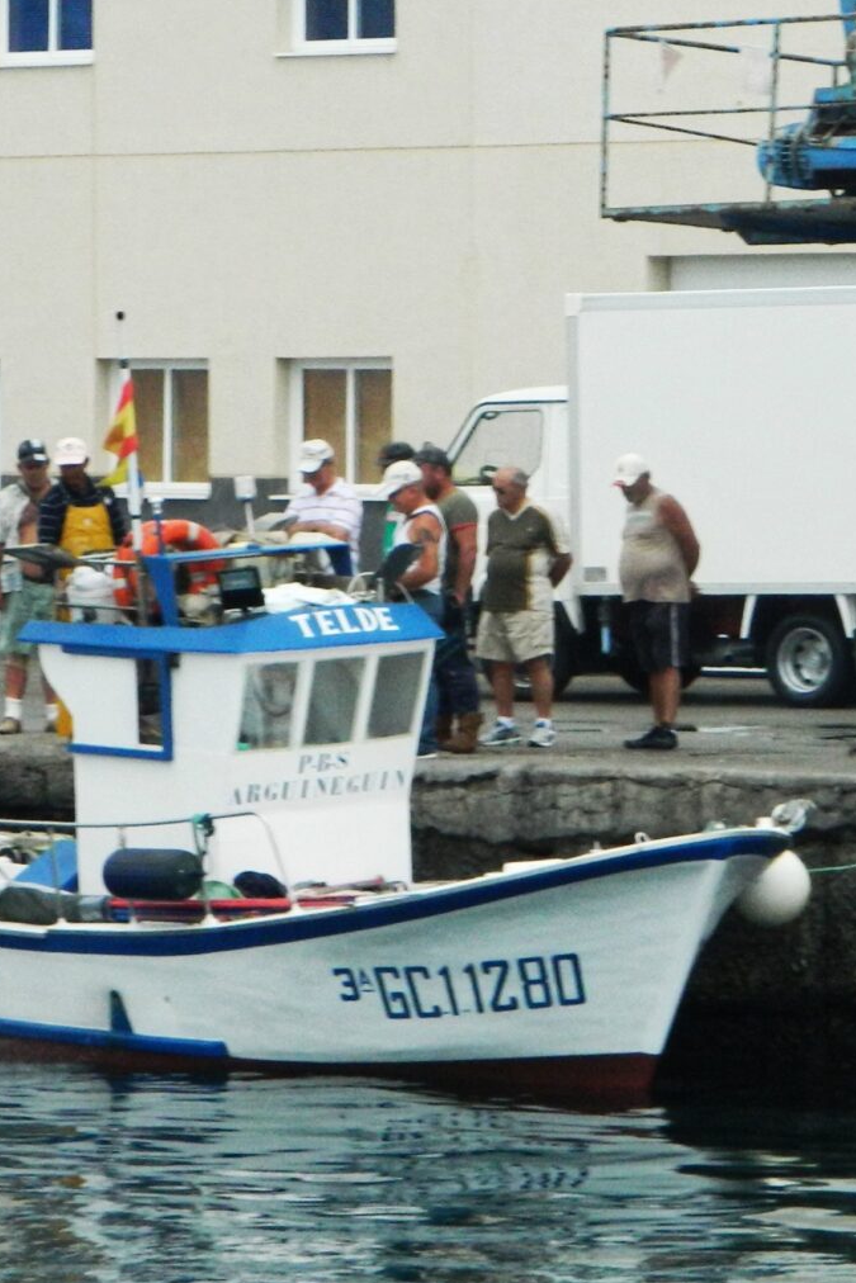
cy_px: 255
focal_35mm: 271
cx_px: 559
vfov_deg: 7.6
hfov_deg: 5.1
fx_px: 9662
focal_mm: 18.6
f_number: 12.6
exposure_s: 1/200
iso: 200
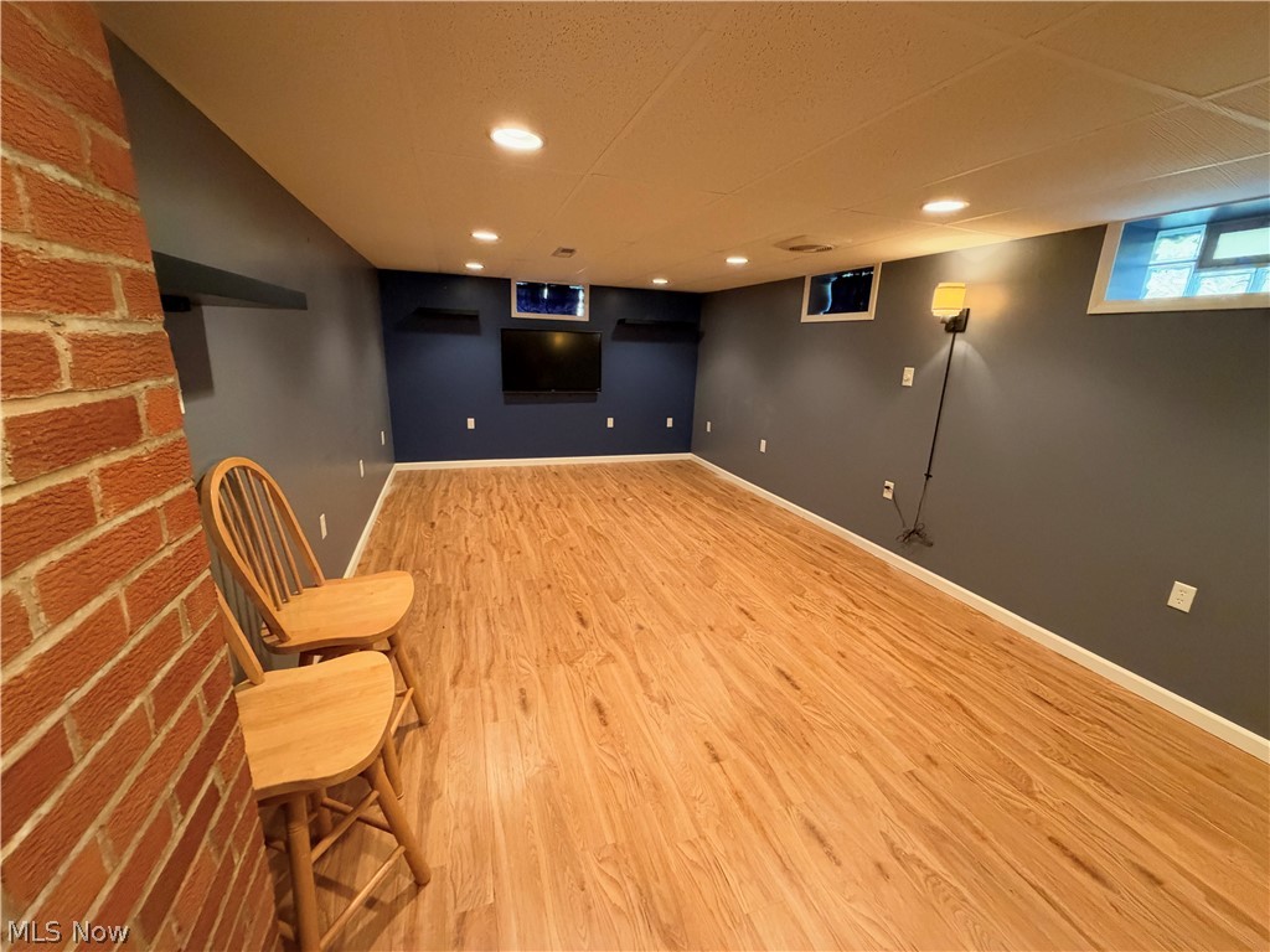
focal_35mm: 14
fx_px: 514
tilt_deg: -14.9
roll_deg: -2.3
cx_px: 635
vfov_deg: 85.7
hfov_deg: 102.1
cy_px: 476
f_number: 2.2
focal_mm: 2.22
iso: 800
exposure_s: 1/60
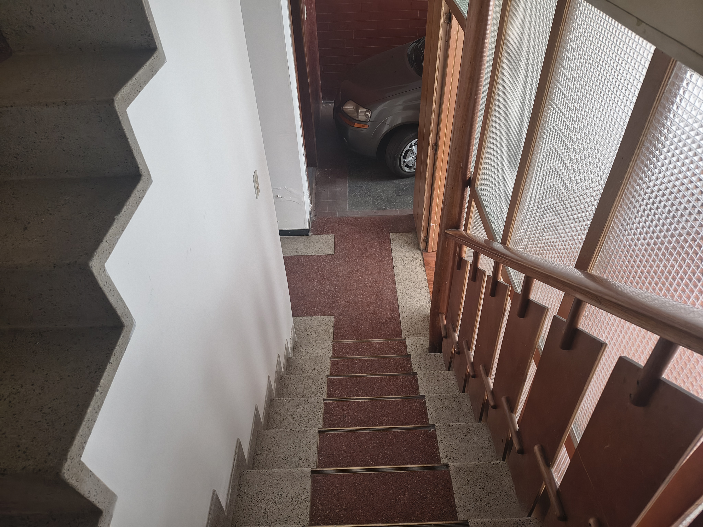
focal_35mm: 24
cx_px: 352
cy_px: 264
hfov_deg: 71.6
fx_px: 487
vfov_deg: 56.8
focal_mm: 5.56
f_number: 1.8
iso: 1264
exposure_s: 1/40
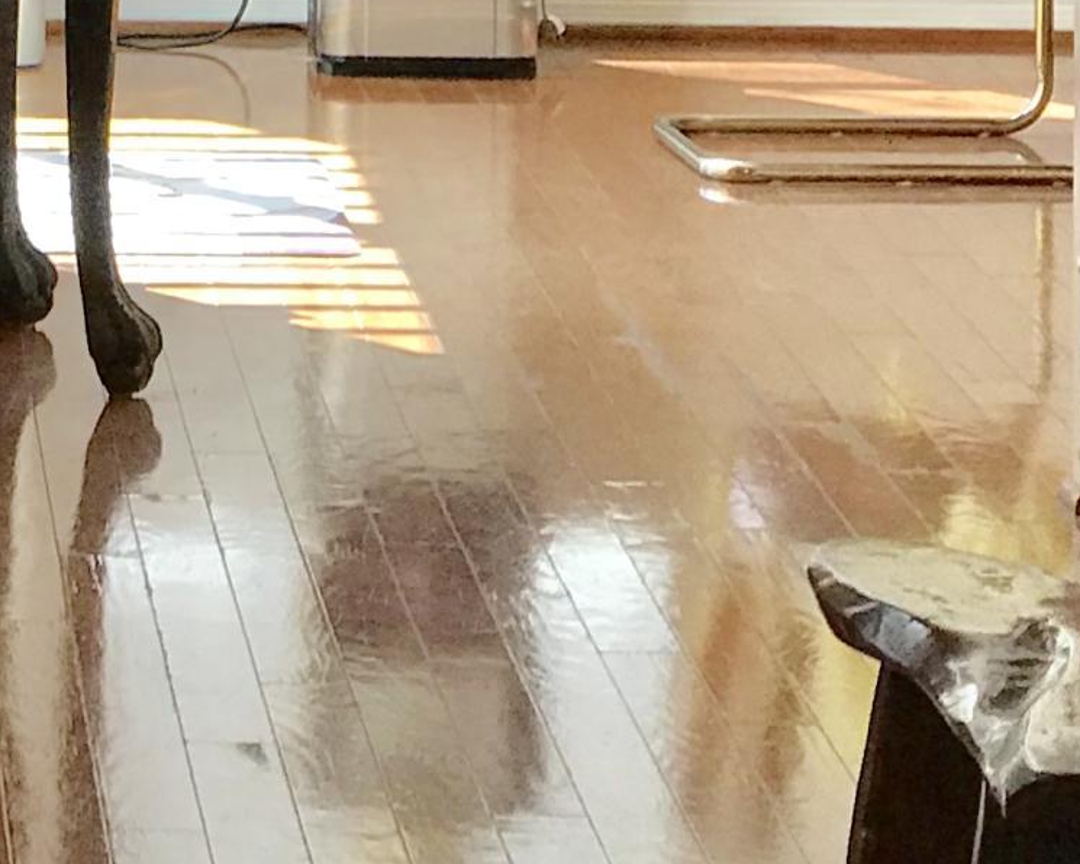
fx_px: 7160
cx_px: -274
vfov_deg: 6.7
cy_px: -728
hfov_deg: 8.5
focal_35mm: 224
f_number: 2.8
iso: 32
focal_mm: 6.6
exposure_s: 1/60
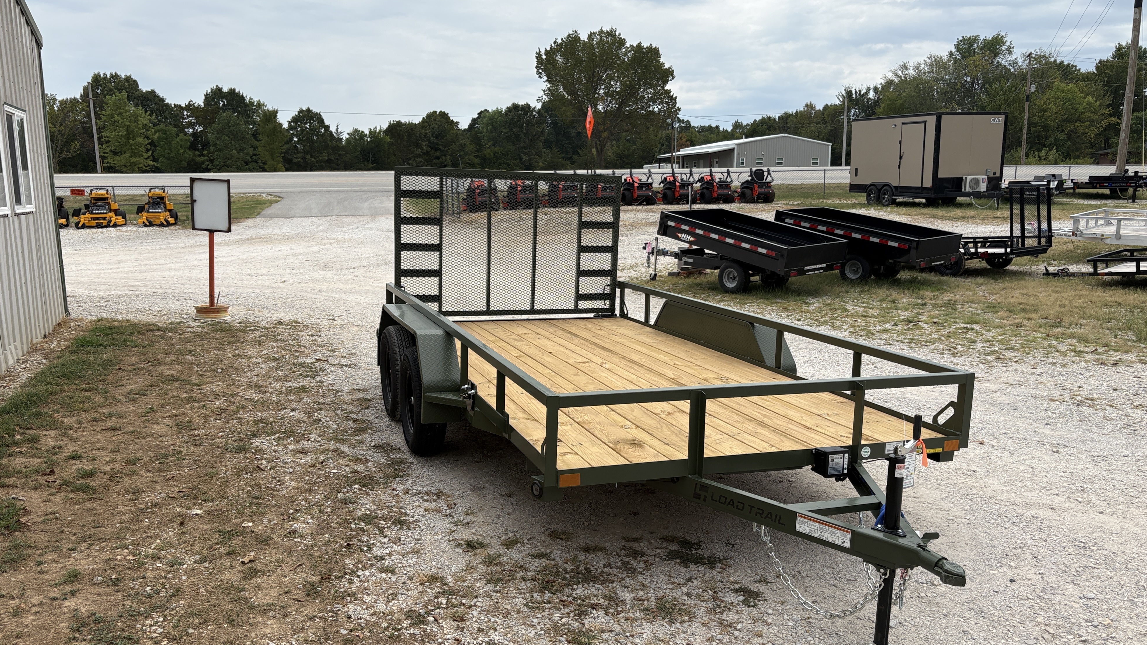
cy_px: 335
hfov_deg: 66.1
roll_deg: +1.2
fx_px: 882
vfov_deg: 40.2
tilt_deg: -7.5
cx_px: 580
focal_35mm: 29
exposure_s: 1/3831
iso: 50
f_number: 1.6
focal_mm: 5.96
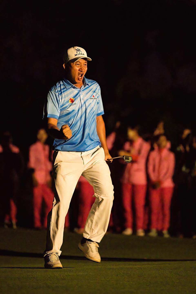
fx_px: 1633
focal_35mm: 200
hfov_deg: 6.9
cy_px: 147
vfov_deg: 10.3
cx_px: 98
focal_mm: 200
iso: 25600
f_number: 2.8
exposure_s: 1/200
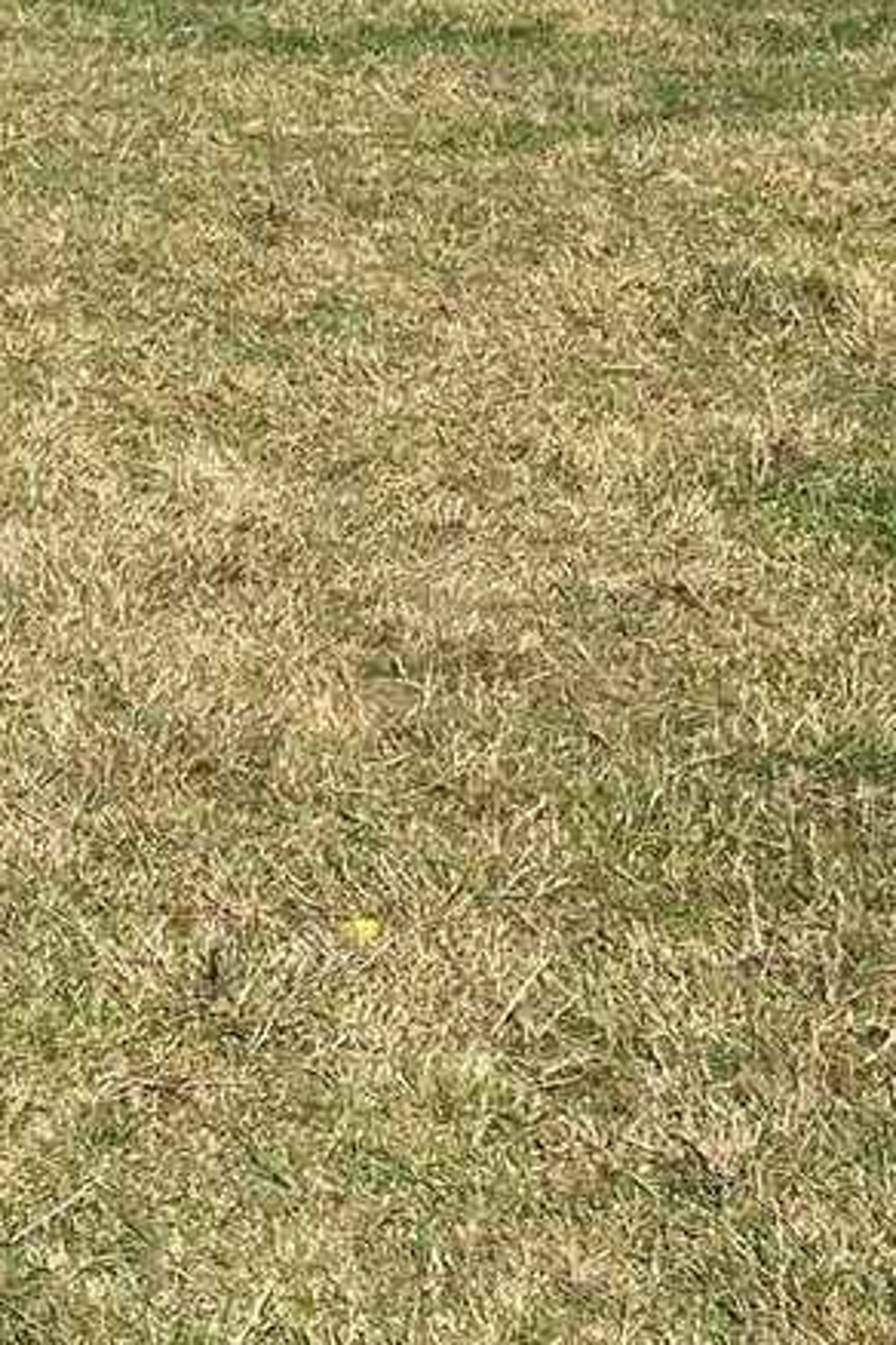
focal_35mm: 89
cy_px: 68
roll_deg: -1.1
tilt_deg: -6.0
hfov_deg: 13.7
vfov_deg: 22.2
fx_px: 3322
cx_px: -727
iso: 32
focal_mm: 4.25
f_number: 1.8
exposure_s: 1/2571
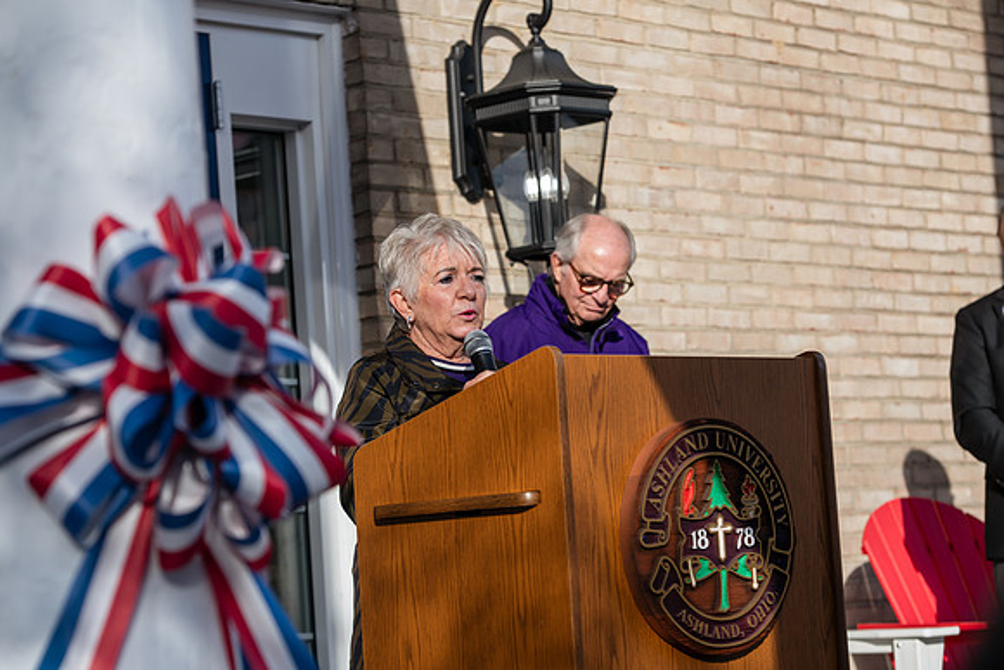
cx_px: 502
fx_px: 2789
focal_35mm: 100
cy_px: 335
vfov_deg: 13.7
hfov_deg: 20.4
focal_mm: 100
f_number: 5
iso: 100
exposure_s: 1/640
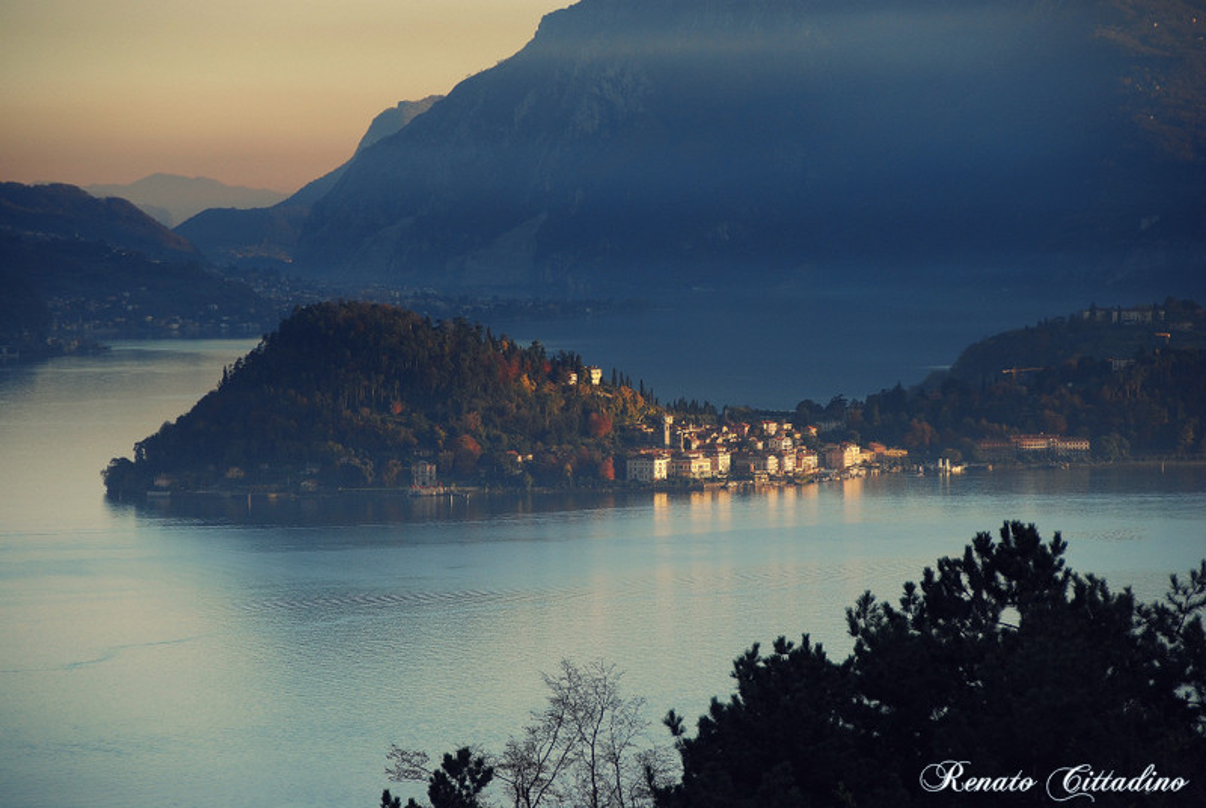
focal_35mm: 195
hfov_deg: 10.5
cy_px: 404
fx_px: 6542
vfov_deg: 7.1
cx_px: 603
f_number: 5.6
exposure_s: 1/250
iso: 200
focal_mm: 130
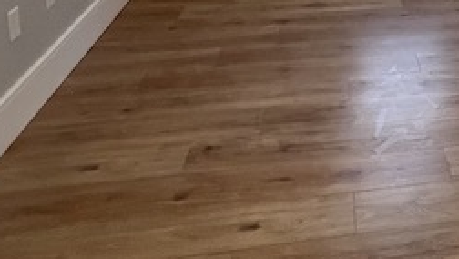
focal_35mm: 45
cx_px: 470
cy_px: -131
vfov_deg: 22.0
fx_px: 548
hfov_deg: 39.5
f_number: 1.8
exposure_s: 1/120
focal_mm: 1.57
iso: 100
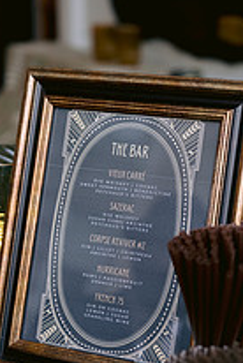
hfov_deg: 12.6
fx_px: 1100
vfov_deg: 18.7
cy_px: 192
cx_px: 181
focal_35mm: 109
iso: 800
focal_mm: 50
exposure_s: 1/60
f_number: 3.2
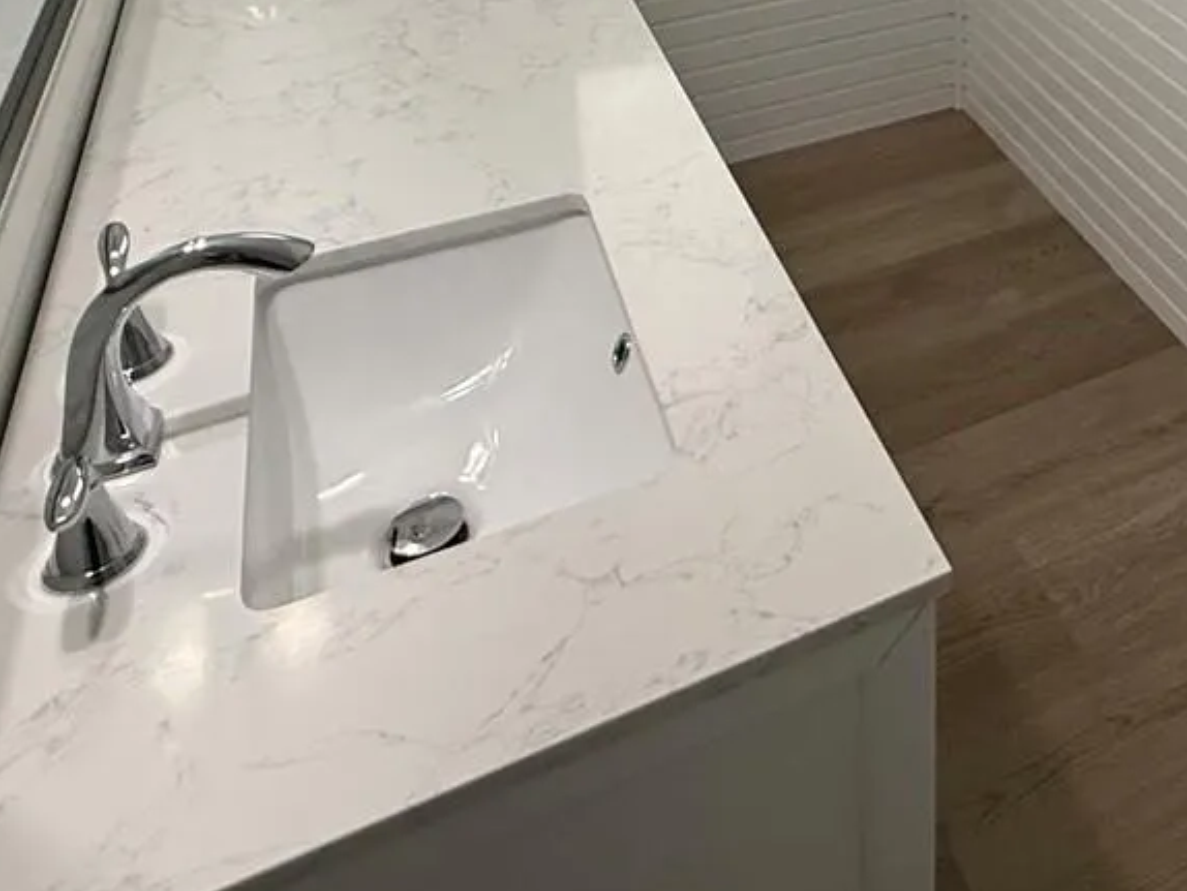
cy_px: -236
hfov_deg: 43.1
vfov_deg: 30.1
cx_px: 1102
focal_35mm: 39
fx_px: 1338
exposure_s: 1/120
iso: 160
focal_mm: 2.22
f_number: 2.2
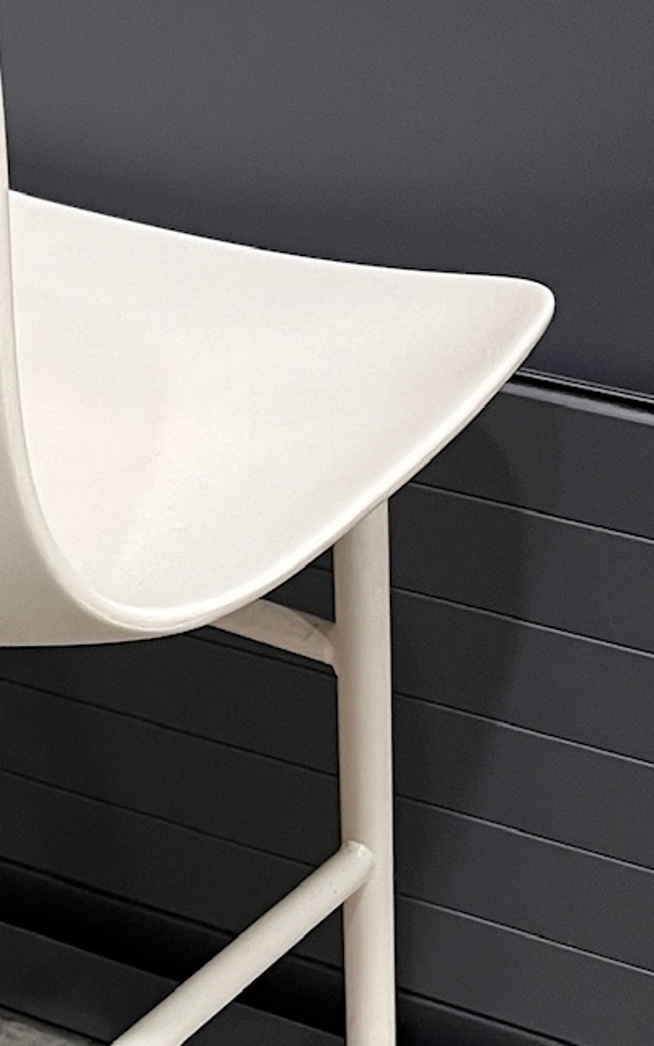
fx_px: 2508
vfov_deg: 23.4
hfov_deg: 14.1
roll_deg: -1.7
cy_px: 705
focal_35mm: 88
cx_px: -274
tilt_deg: -26.3
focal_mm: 5.1
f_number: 1.6
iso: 125
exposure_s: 1/50
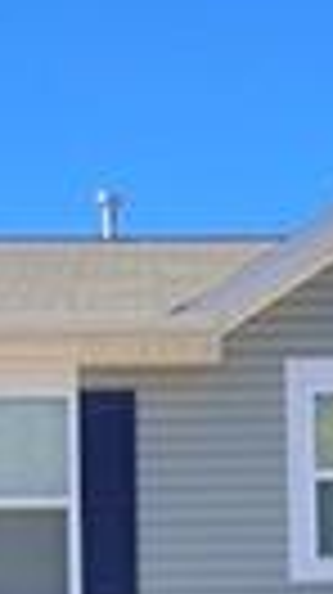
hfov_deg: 6.8
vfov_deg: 11.5
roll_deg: +0.1
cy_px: 922
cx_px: 279
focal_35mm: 178
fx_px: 2801
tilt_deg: +5.2
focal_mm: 3.99
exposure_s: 1/343
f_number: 1.8
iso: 20
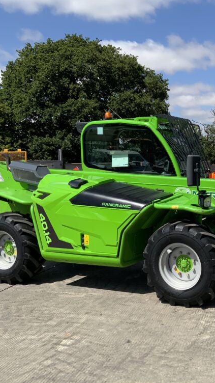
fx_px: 436
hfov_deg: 26.8
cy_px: 189
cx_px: 194
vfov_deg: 47.4
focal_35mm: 43
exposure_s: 1/2141
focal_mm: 3
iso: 20
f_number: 1.8
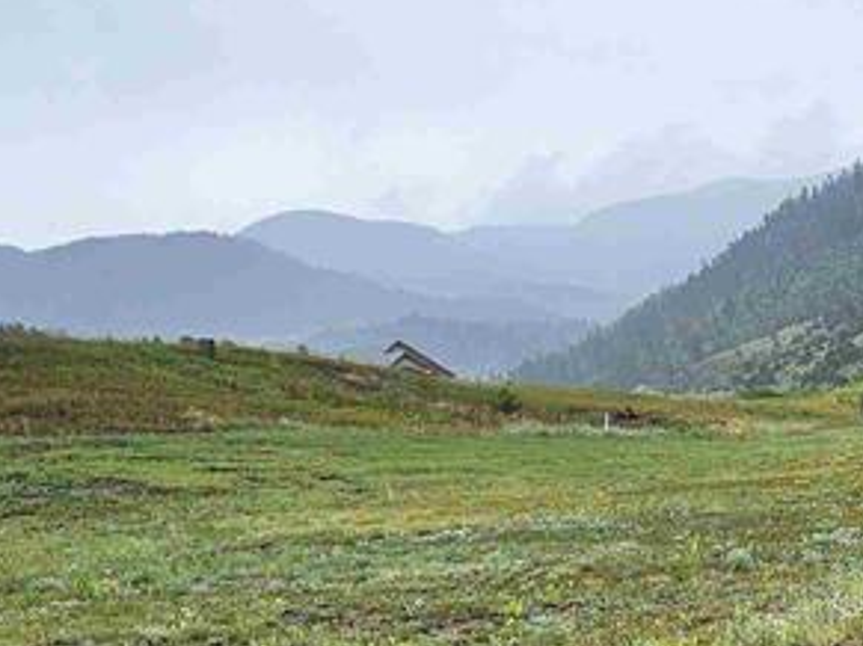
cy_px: 696
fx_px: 2019
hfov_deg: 22.1
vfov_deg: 17.6
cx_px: 1068
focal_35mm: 81
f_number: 1.8
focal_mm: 5.4
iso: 25
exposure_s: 1/428
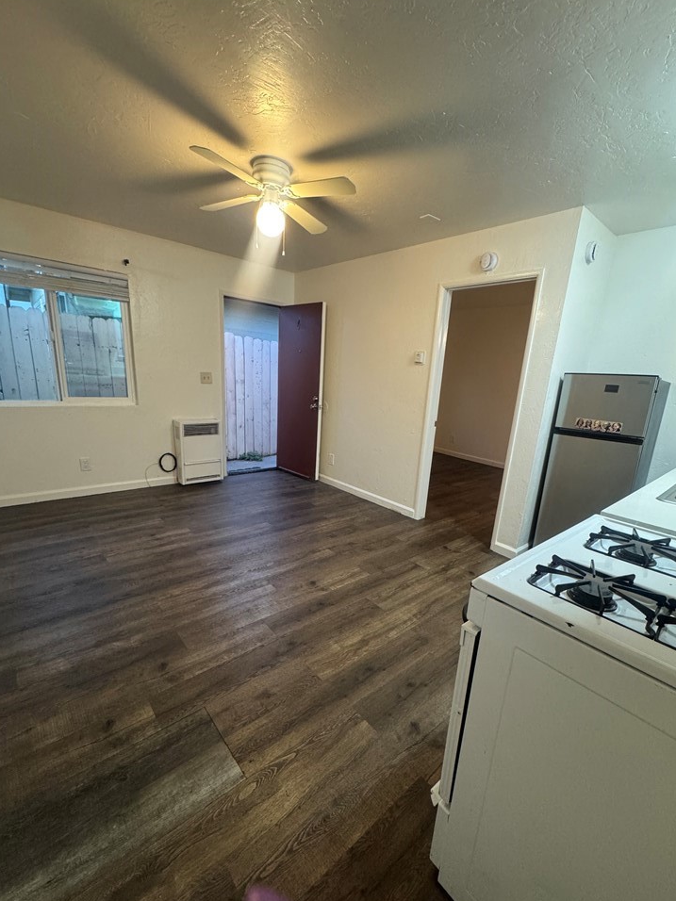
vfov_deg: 98.1
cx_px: 354
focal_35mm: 15
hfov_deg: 81.7
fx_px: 391
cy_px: 474
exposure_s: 1/60
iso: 500
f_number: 2.2
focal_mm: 2.22
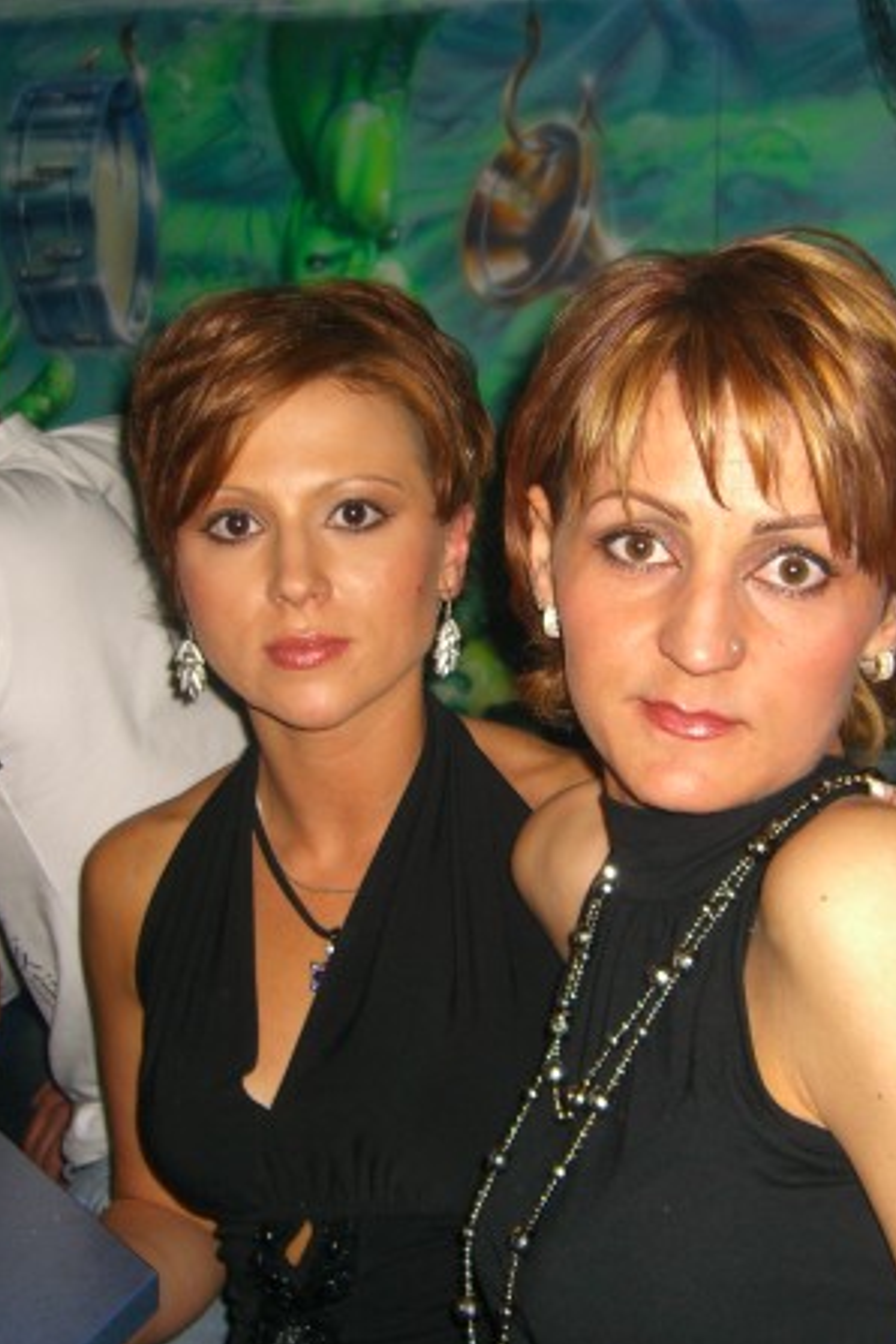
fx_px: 1979
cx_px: 529
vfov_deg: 37.5
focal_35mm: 53
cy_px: 674
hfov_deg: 25.5
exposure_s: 1/60
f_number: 2.8
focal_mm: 7.9
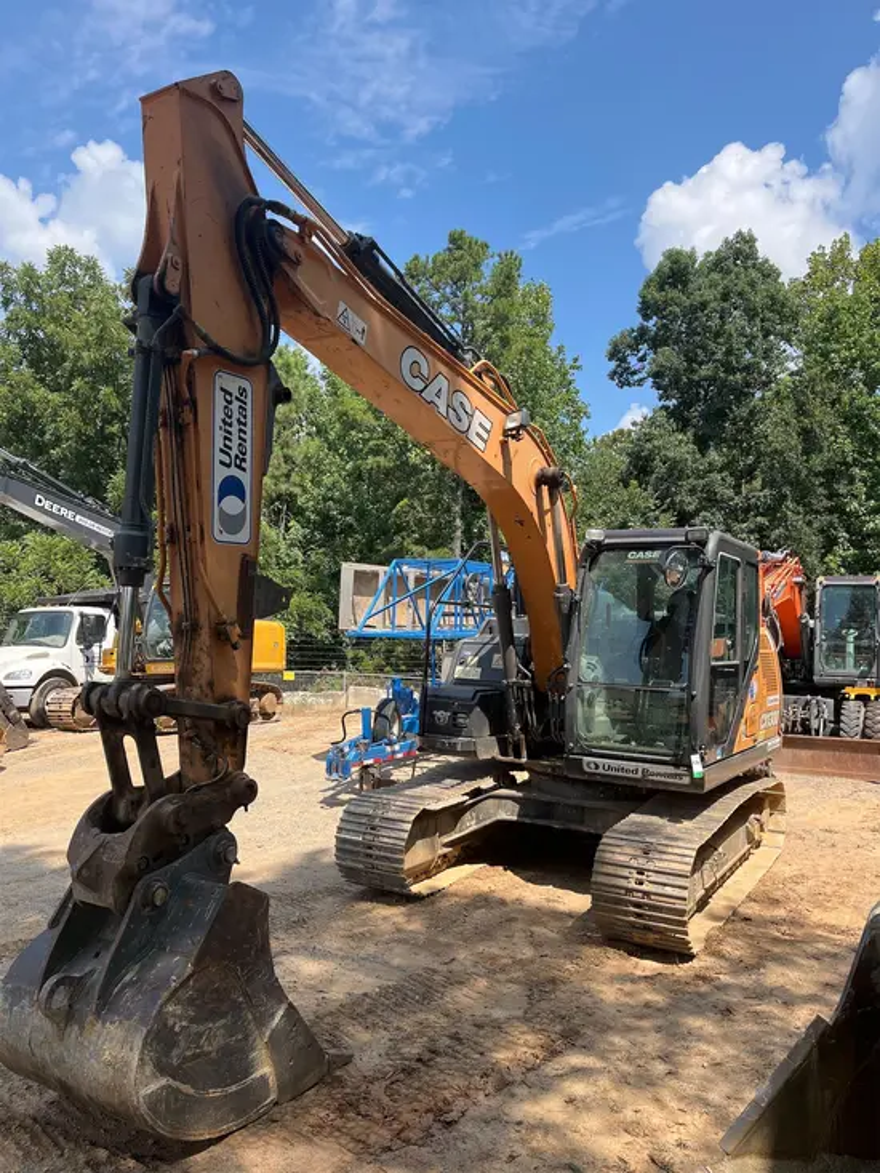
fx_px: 881
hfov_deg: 53.1
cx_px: 440
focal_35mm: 26
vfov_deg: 67.3
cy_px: 586
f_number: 1.6
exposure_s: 1/1802
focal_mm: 5.1
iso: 50
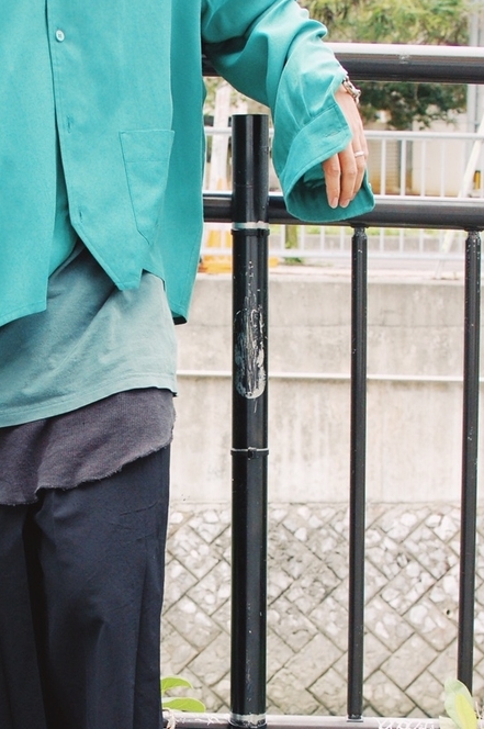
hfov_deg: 14.3
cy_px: 509
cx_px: 82
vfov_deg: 21.4
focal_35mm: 95
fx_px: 1919
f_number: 7.1
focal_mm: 35
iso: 800
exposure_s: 1/200
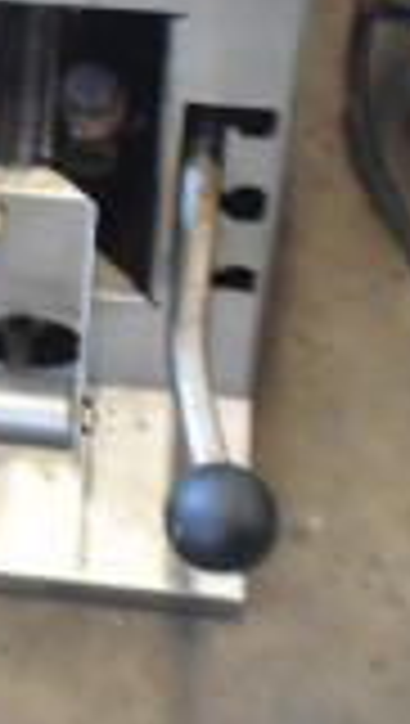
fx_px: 2754
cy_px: -43
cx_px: -635
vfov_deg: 14.7
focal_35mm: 143
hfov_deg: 7.8
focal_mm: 24
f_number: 4
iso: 1600
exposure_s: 1/40
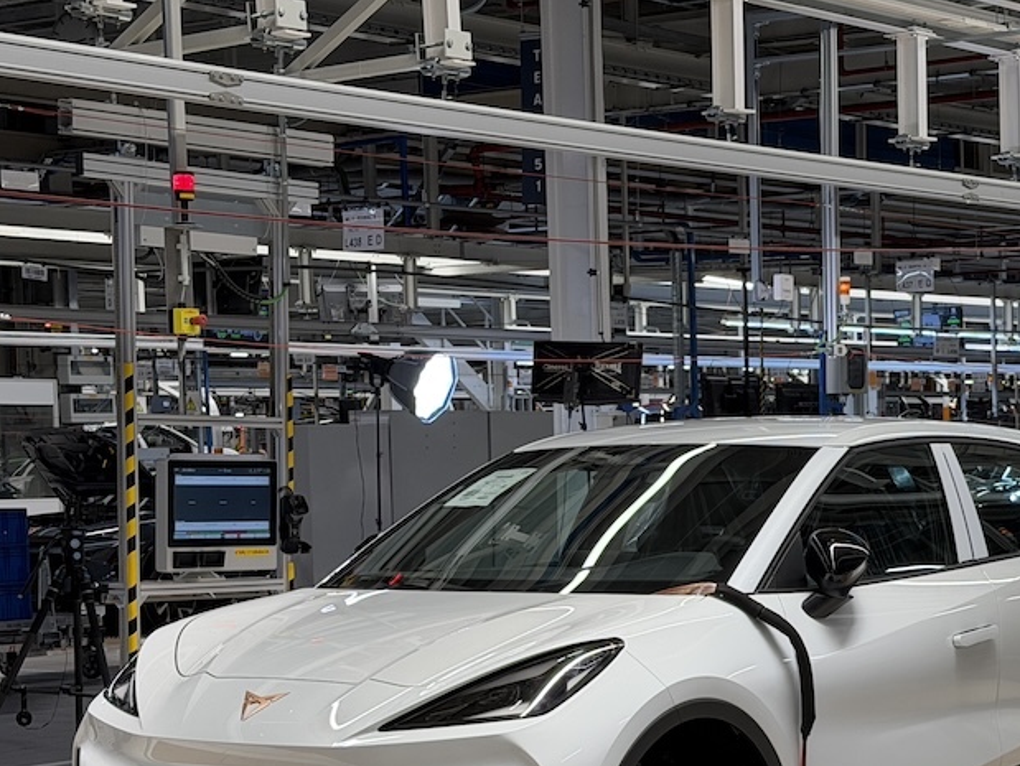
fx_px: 2742
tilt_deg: -4.1
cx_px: 802
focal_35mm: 93
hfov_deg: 20.8
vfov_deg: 15.8
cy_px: 661
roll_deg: +1.8
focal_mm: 6.76
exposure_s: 1/121
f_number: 1.78
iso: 50
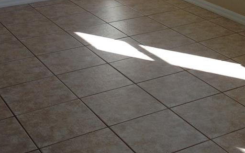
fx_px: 548
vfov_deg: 15.4
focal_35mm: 82
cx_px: 143
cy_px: -23
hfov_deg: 25.2
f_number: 2.4
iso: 50
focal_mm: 4.13
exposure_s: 1/182
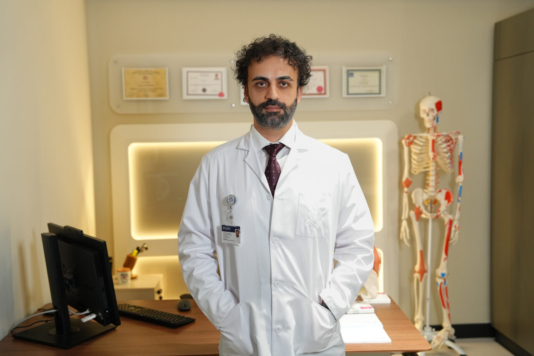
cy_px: 178
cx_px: 267
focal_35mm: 40
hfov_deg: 48.5
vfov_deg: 33.4
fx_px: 593
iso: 1000
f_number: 2.8
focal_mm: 40
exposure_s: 1/100
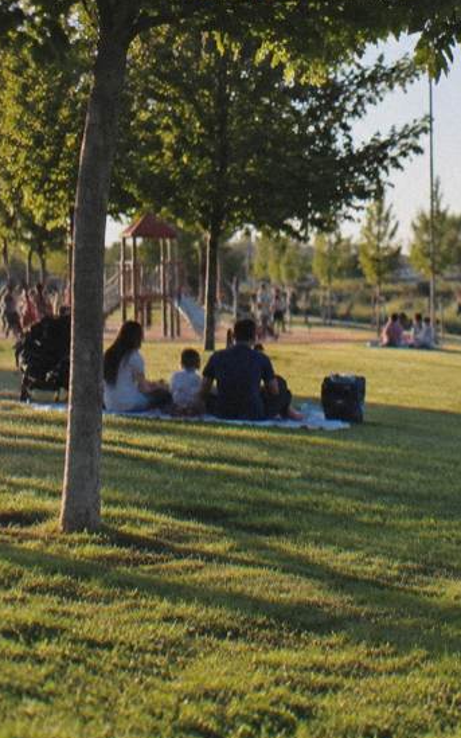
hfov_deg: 18.1
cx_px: 661
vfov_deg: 31.5
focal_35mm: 65
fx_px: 1307
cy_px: 367
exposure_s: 1/500
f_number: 7.1
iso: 400
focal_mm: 35
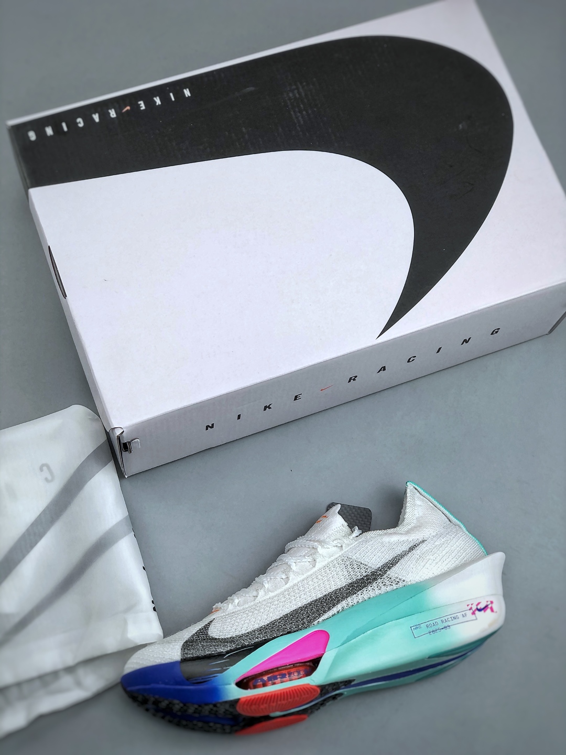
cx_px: 283
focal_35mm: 57
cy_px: 378
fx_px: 1243
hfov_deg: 25.7
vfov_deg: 33.8
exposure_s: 1/100
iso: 32
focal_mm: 6.6
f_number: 2.8
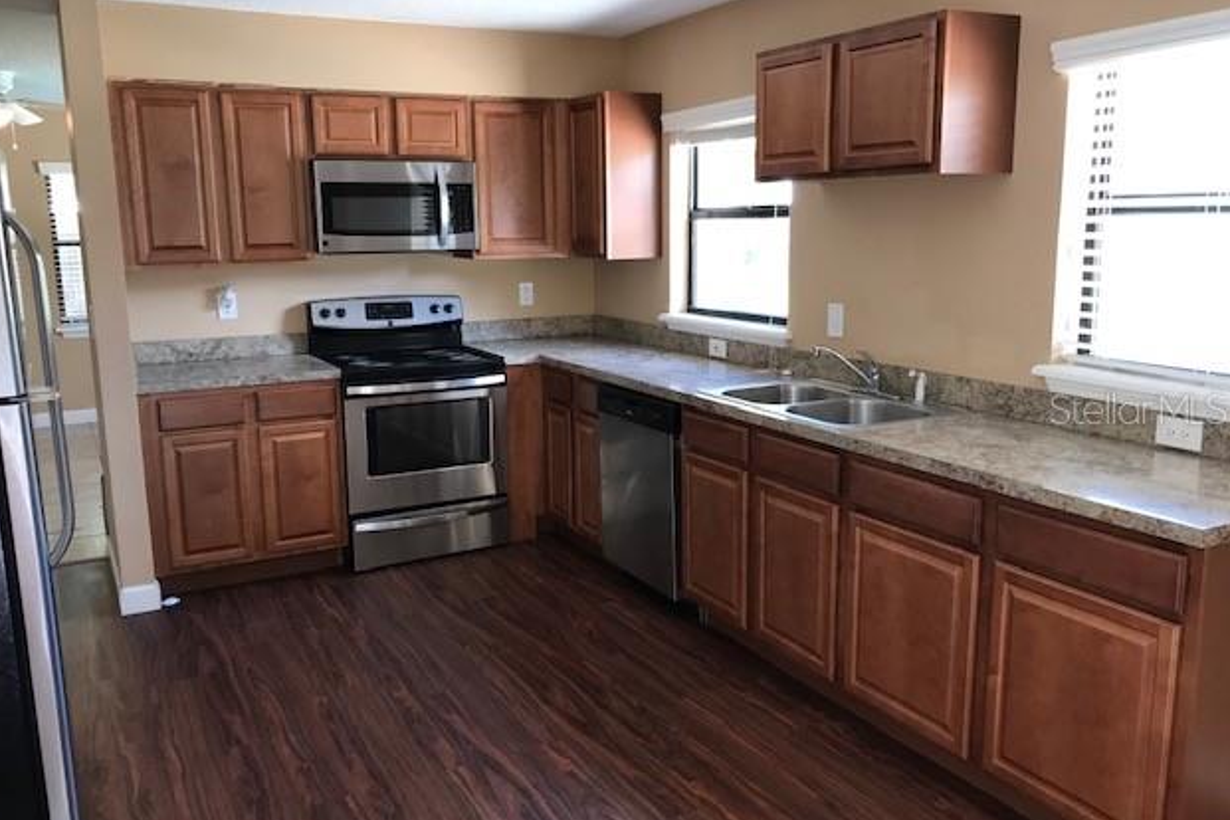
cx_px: 602
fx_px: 1025
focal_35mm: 30
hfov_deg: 61.9
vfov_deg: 43.6
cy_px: 408
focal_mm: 3.99
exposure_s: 1/30
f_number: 1.8
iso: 40
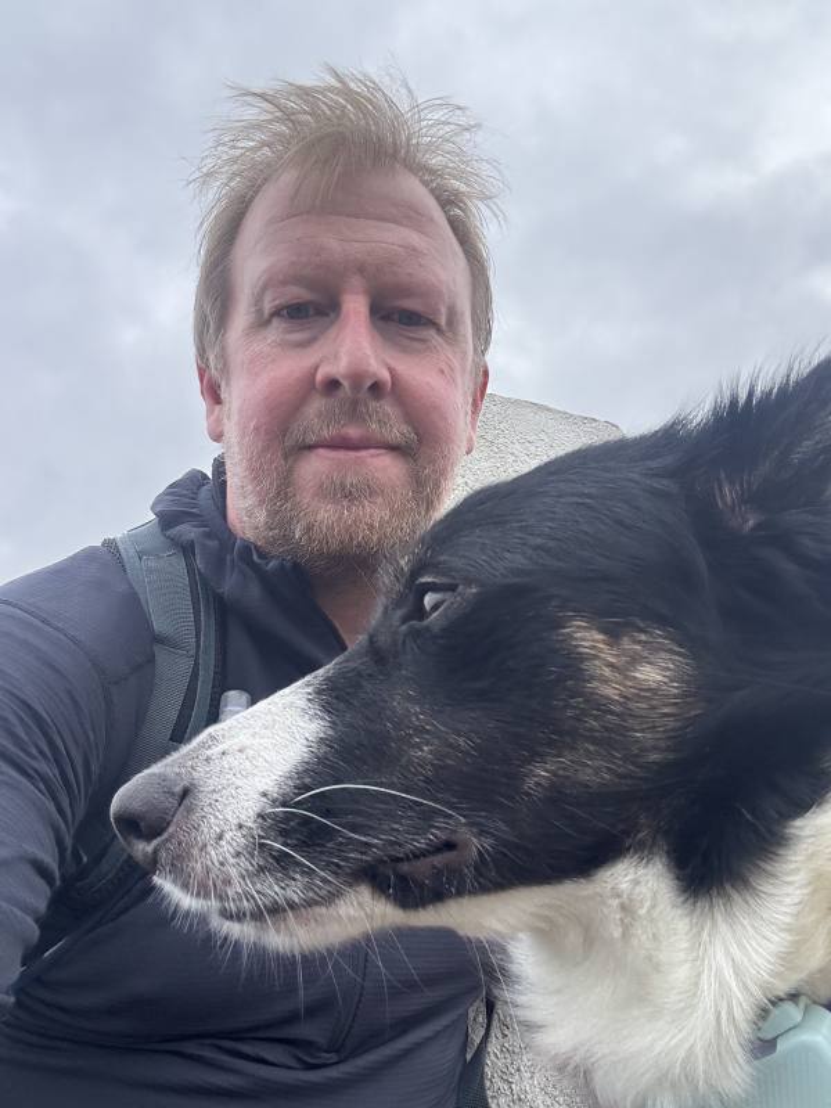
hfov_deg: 46.8
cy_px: 554
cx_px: 416
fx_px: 960
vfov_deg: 60.0
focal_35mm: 30
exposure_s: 1/299
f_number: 1.9
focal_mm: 2.69
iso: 25
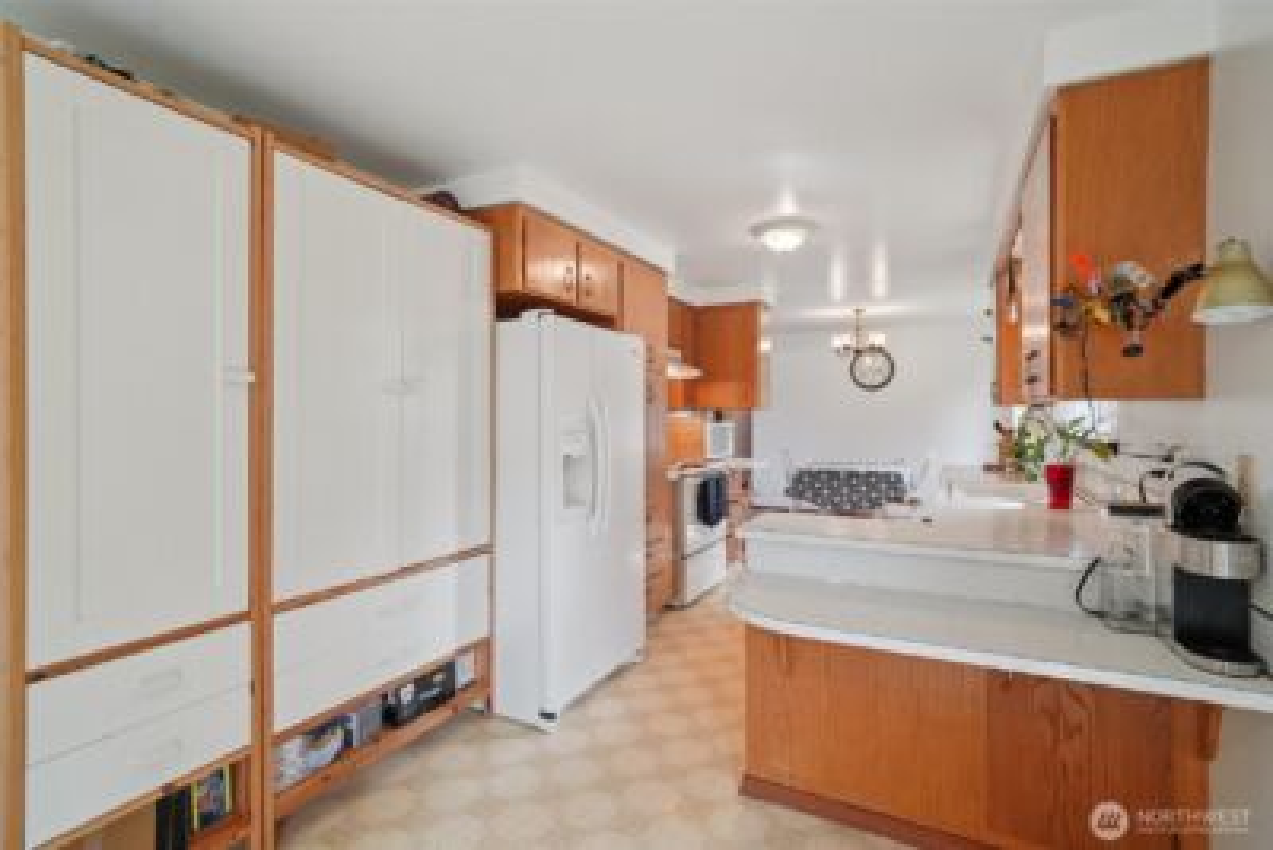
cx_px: 636
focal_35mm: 16
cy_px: 425
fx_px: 566
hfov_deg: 96.7
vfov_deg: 73.8
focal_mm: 16
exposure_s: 1/60
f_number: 8
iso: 1600
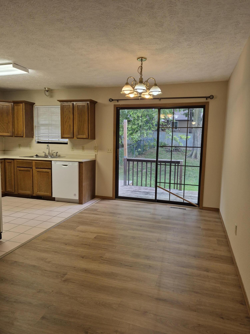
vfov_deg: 73.9
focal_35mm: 23
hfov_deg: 58.9
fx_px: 221
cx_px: 125
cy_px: 167
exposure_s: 1/120
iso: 100
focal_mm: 5.4
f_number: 1.8
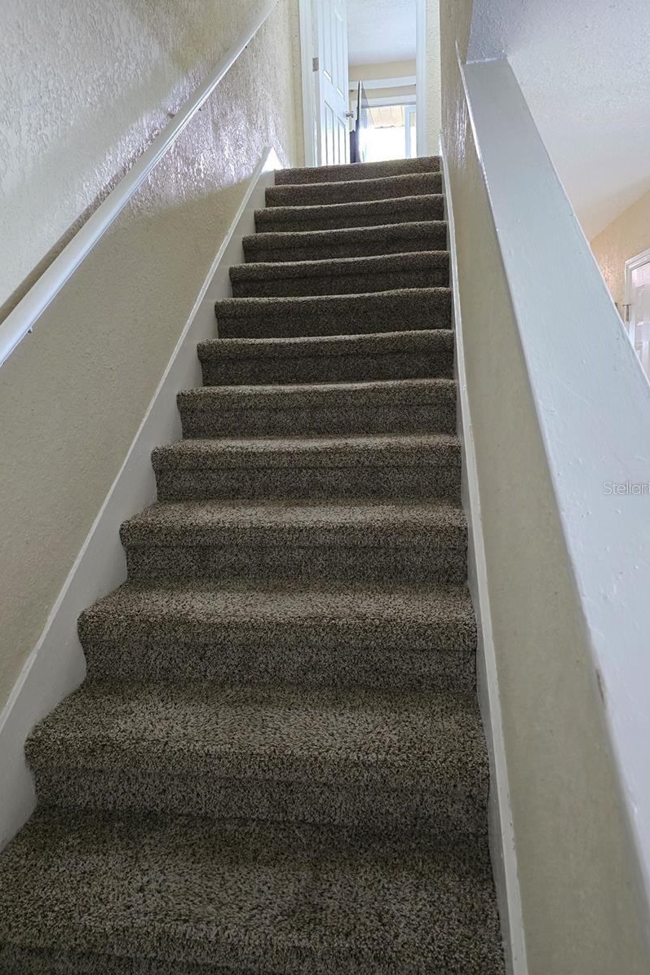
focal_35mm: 24
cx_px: 313
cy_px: 488
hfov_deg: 53.1
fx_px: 650
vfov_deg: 73.8
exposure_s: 1/60
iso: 1000
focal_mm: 6.3
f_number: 1.7
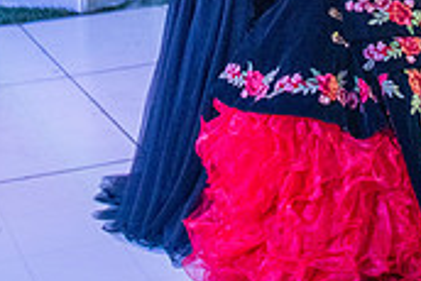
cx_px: 245
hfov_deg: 25.0
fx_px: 948
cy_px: -133
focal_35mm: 81
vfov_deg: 15.6
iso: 1600
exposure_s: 1/200
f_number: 2.8
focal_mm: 24
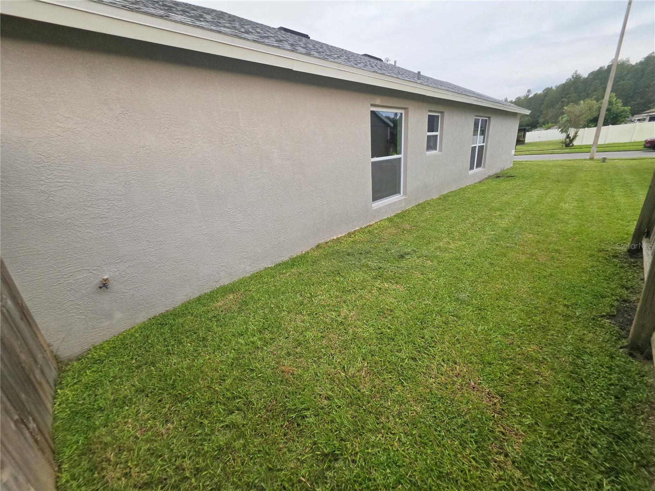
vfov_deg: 89.9
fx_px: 246
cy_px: 246
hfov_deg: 106.2
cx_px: 328
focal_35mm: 13
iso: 320
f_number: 1.9
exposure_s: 1/120
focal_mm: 2.2
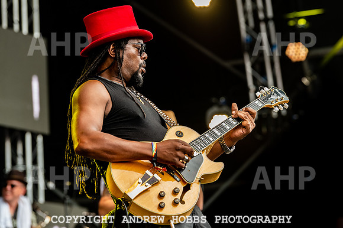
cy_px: 112
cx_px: 184
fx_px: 1687
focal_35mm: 177
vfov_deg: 7.7
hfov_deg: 11.6
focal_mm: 165
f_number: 4.5
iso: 800
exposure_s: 1/500
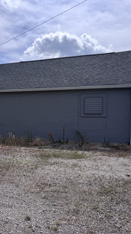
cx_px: 13
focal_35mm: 35
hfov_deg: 32.1
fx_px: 216
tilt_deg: -3.0
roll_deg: -1.0
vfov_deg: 56.6
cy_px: 117
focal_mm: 6.76
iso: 80
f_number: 1.78
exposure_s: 1/7937
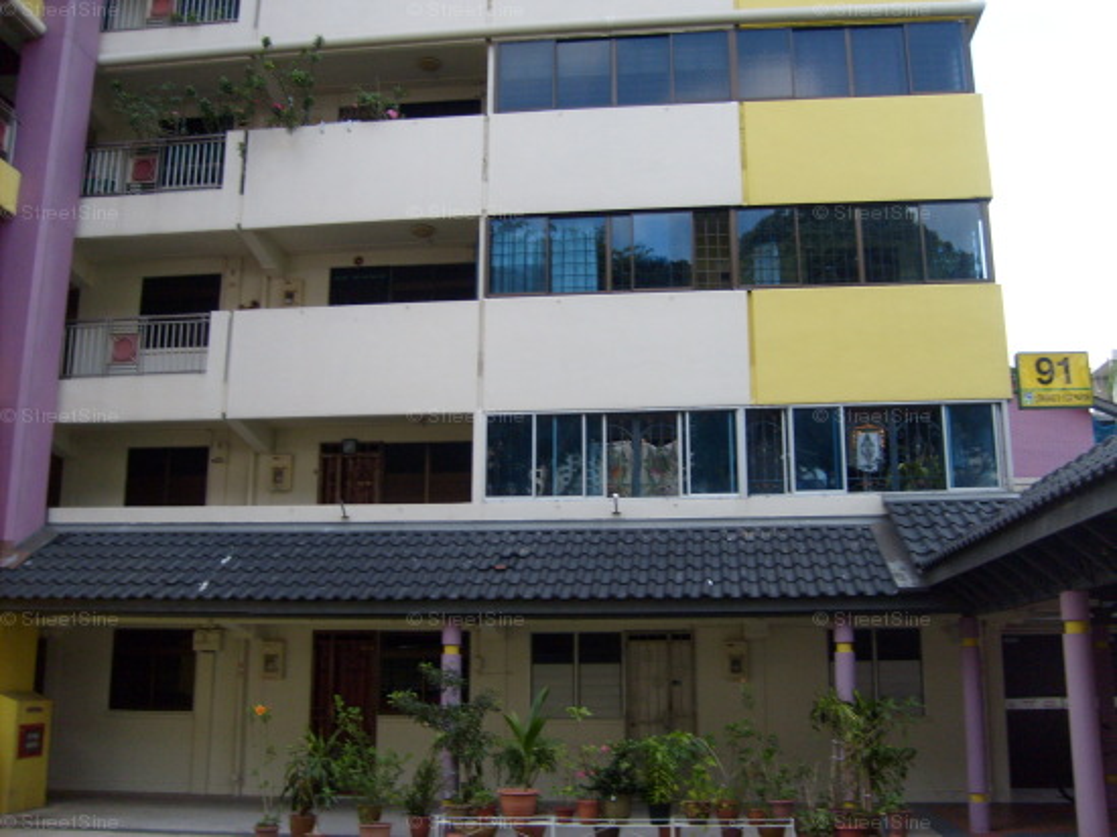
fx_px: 1129
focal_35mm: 35
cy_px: 418
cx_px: 558
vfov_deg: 40.7
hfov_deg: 52.6
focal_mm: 5.8
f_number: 7.1
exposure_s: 1/90
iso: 80
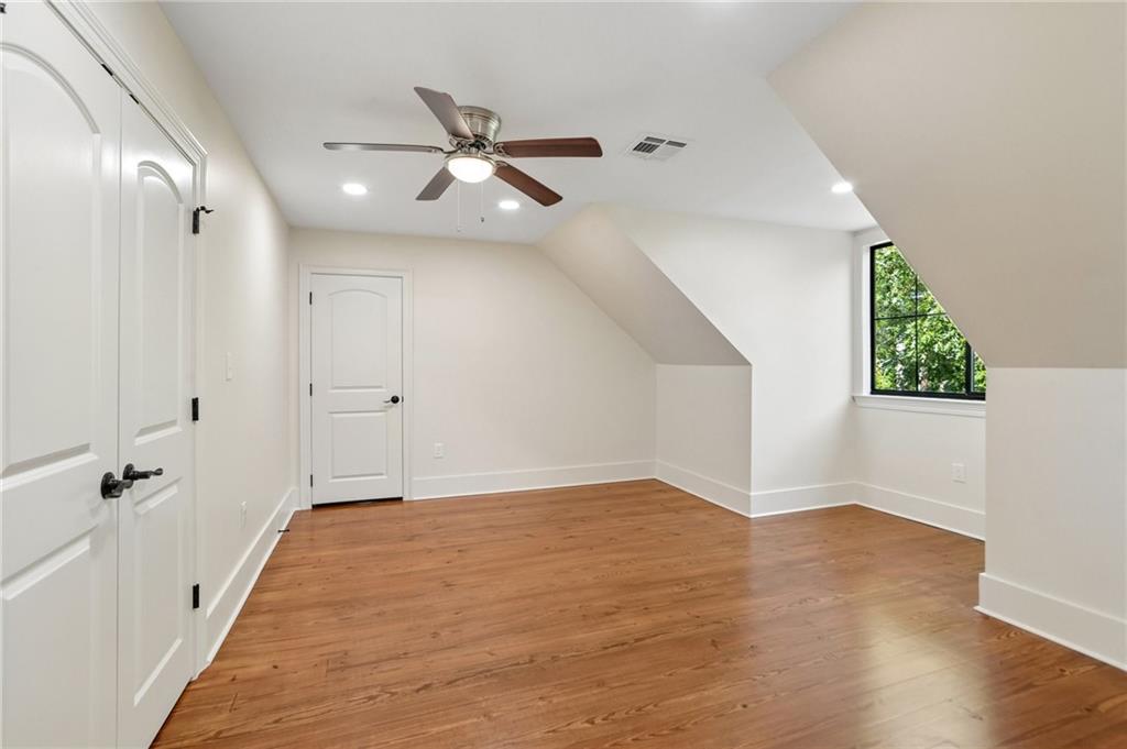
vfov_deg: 73.7
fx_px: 500
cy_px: 374
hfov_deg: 96.8
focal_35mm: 16
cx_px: 564
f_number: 10
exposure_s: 1/20
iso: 800
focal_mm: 16
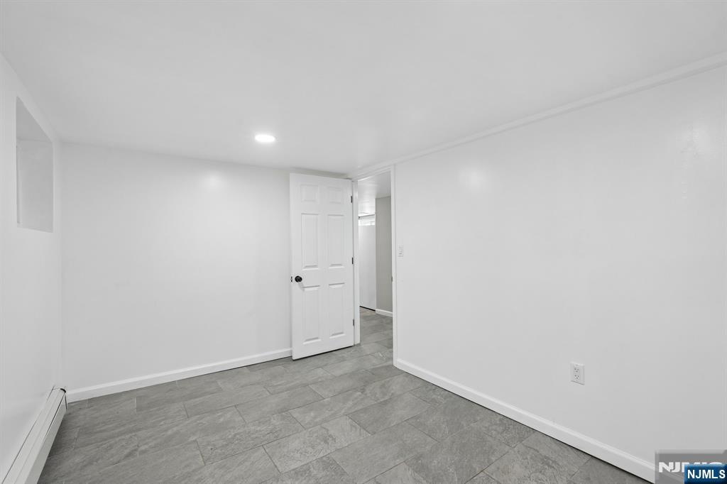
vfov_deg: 72.0
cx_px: 364
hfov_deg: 95.0
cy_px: 242
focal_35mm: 16
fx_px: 333
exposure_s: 1/13
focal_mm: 16.5
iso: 400
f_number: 9
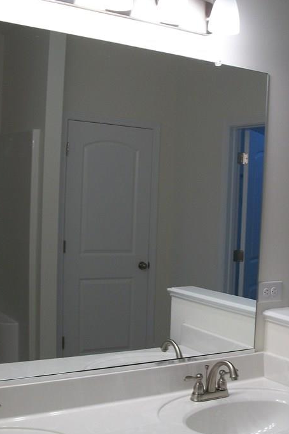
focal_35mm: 50
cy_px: 234
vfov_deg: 39.6
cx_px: 187
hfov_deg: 26.8
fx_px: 603
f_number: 2.9
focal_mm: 5.7
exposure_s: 1/40
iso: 80
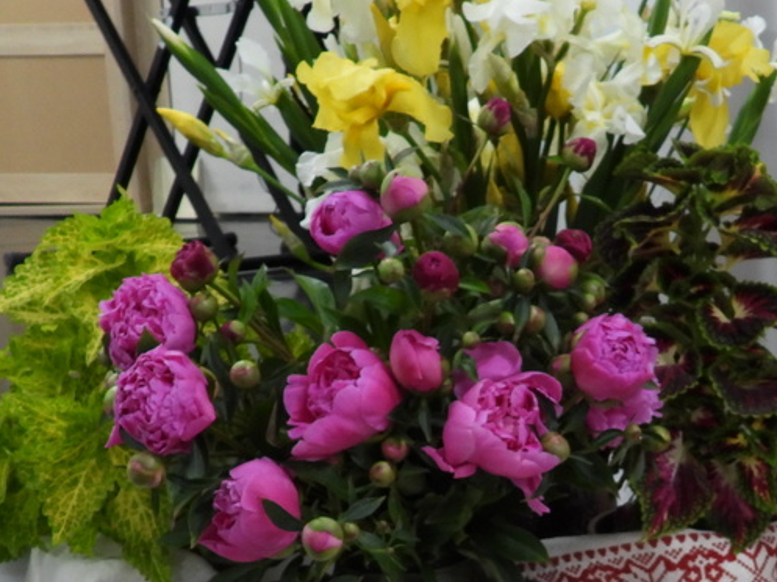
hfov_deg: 32.8
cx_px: 555
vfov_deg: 24.5
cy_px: 526
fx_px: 1301
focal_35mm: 58
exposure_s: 1/30
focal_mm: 4.3
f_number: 2.8
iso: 200
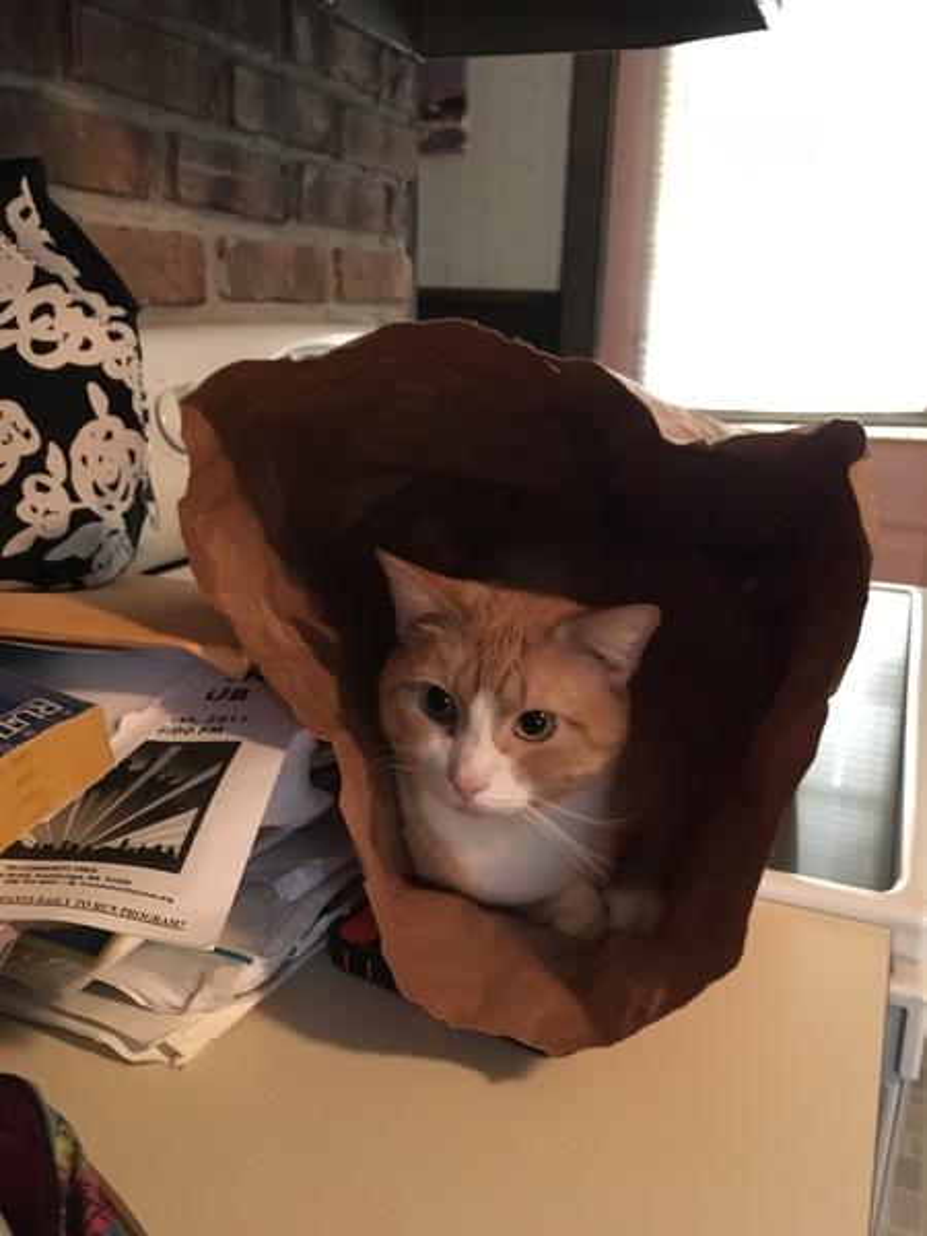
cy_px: 618
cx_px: 464
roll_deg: -1.9
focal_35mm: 29
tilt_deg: -19.0
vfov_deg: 61.7
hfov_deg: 48.2
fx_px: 1035
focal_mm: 4.15
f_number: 2.2
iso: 640
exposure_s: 1/15
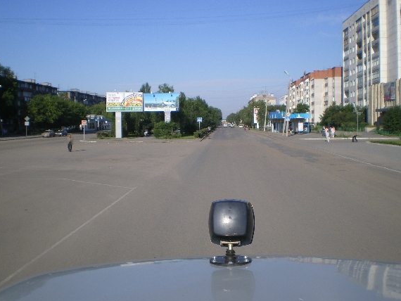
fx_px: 464
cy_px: 147
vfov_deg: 36.0
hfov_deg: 46.8
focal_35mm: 40
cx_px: 196
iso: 64
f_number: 4.6
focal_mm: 6.3
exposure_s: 1/500
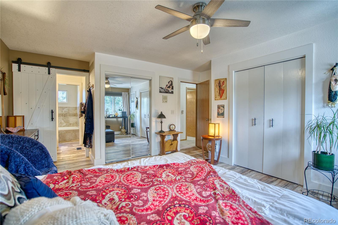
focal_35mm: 16
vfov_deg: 73.7
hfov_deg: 96.7
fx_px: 150
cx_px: 169
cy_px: 112
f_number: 4
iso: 500
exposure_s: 1/30
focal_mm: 16
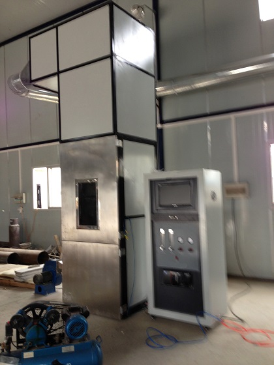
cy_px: 182
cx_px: 137
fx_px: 348
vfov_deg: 55.4
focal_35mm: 33
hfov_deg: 42.9
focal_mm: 4.13
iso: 50
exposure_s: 1/20
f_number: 2.4
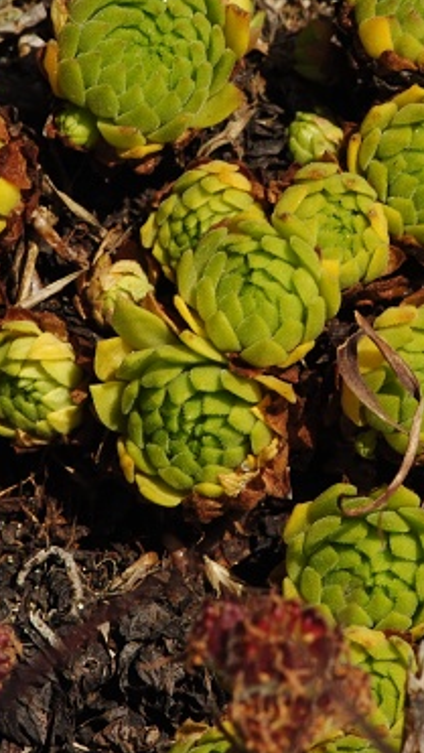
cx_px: 400
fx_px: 5752
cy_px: 211
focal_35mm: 288
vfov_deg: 7.5
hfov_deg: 4.2
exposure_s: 1/125
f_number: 13
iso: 100
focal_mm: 85
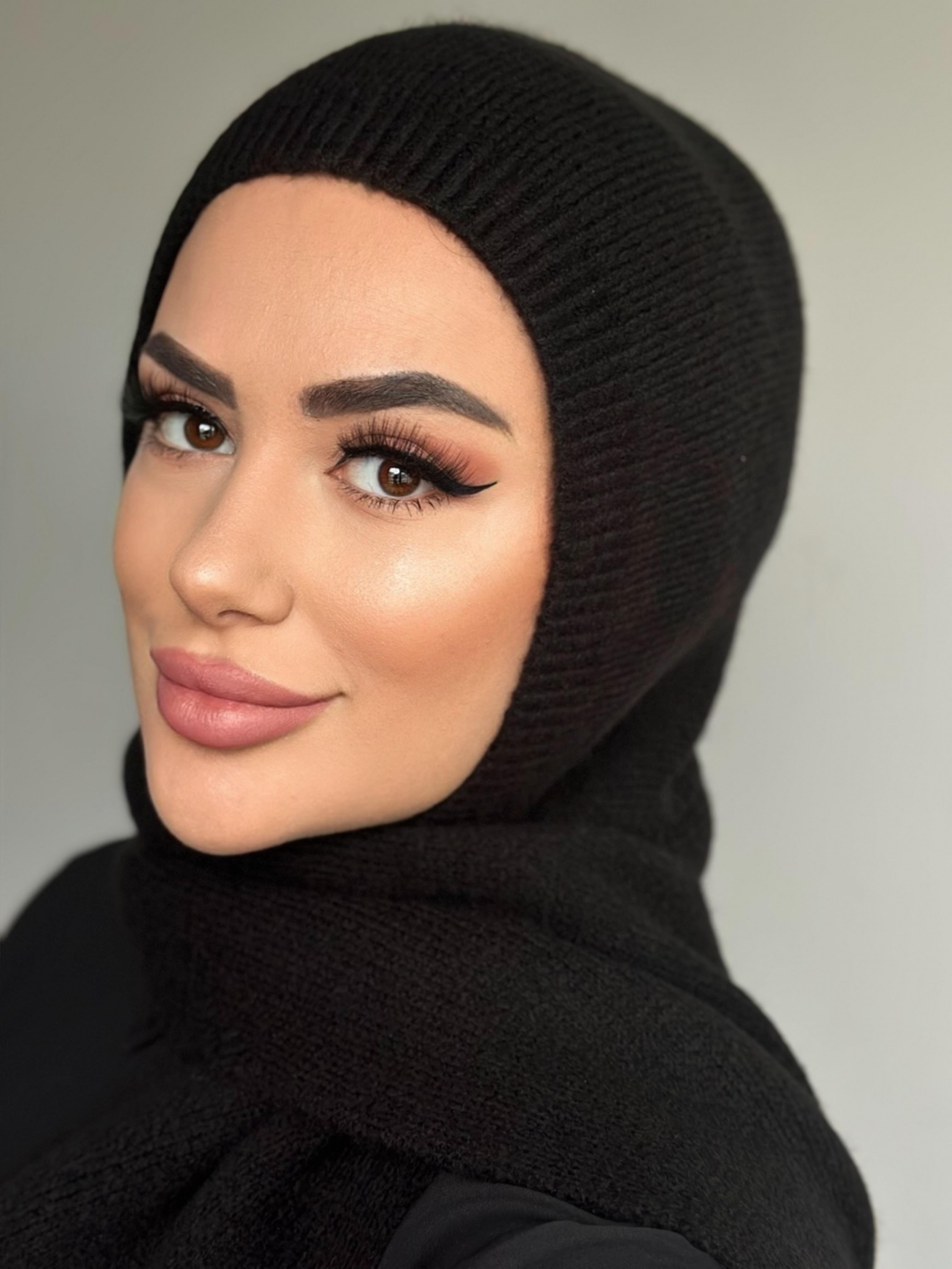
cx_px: 476
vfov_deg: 39.7
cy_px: 634
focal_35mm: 48
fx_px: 1760
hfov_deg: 30.3
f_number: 1.78
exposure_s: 1/60
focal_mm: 6.86
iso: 160
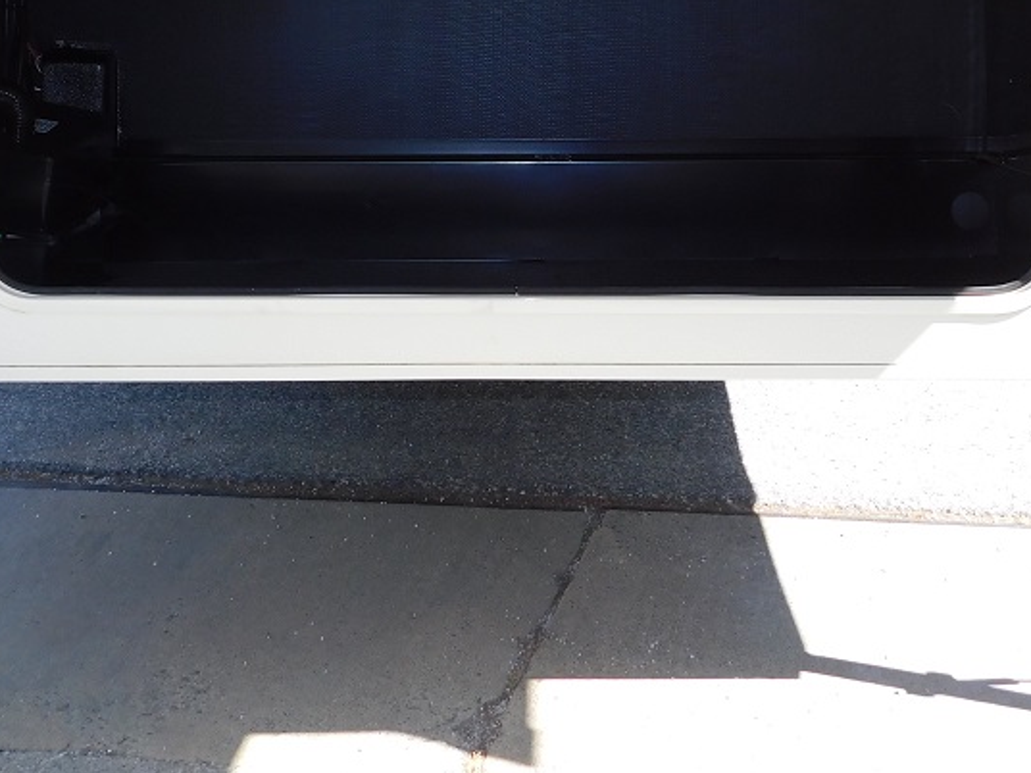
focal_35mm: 56
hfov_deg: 34.3
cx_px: 510
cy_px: 56
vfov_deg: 25.2
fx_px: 1668
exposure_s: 1/320
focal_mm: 5.3
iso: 125
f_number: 3.2
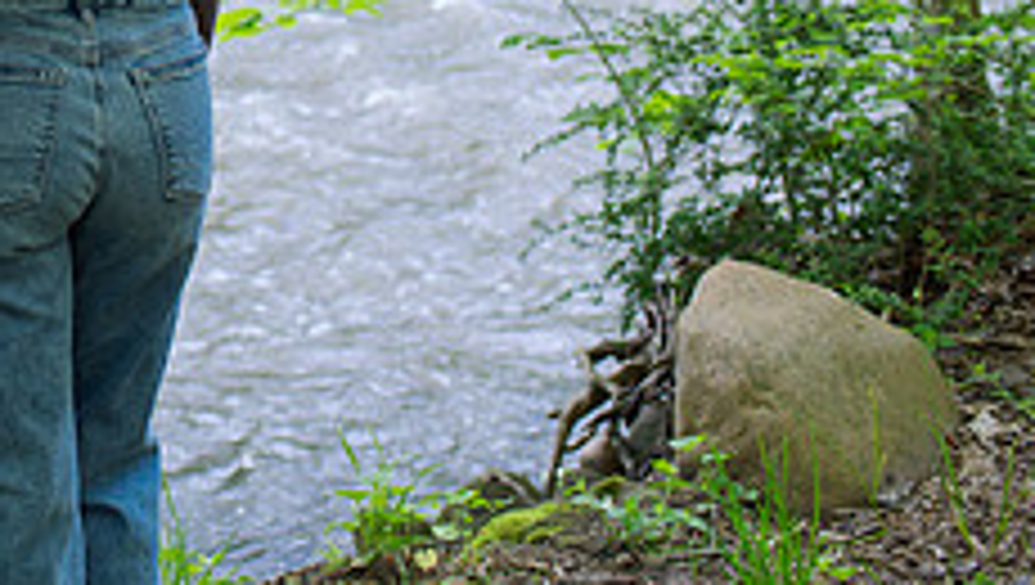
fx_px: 2583
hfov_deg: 21.2
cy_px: -270
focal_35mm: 94
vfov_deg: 12.3
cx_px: -173
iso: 1000
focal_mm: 35
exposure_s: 1/320
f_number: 3.2
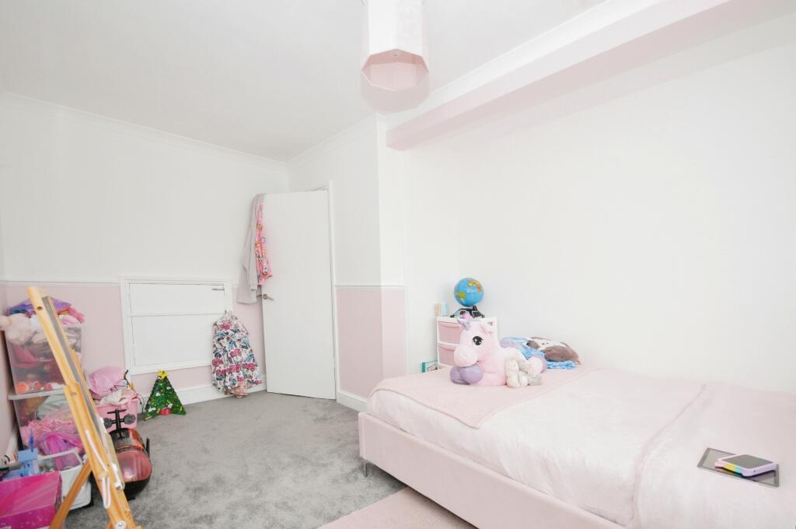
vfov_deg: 77.2
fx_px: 331
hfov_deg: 100.5
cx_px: 398
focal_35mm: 15
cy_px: 264
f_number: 6.3
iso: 500
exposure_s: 1/60
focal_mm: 10
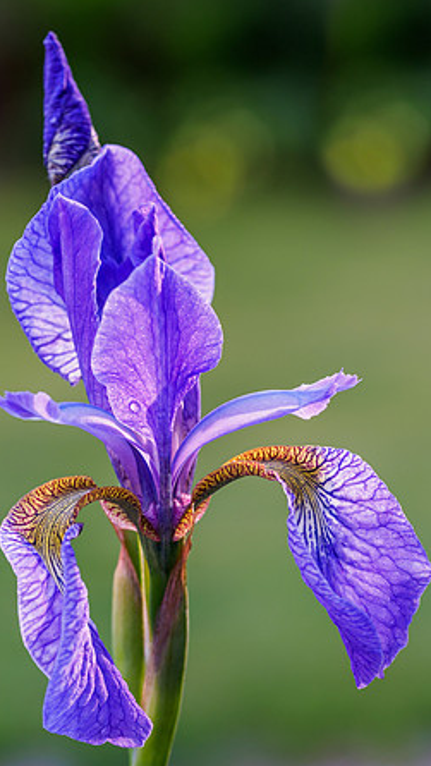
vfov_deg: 16.3
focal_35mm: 132
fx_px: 2681
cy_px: 383
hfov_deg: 9.2
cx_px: 204
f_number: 4.5
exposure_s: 1/40
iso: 200
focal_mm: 60
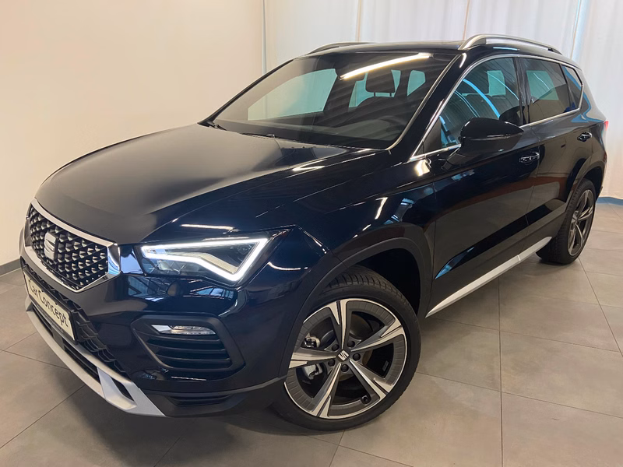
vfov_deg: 53.1
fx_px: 468
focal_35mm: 26
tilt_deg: -18.6
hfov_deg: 67.3
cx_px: 312
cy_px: 234
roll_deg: -0.5
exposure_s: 1/50
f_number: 1.8
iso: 320
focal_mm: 4.25
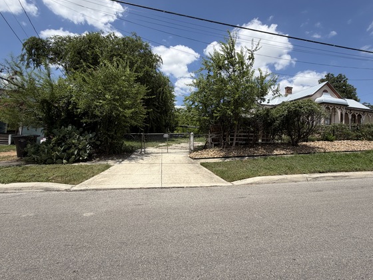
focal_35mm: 16
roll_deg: -3.3
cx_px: 192
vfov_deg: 78.0
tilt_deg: +3.3
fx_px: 172
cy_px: 131
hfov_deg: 94.5
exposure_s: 1/1189
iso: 20
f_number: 2.2
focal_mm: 2.22
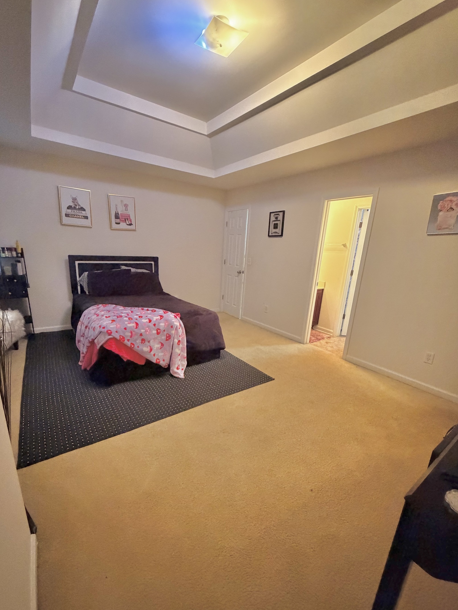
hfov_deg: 81.7
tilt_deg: -14.9
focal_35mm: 15
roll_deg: -2.9
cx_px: 219
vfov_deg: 98.1
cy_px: 321
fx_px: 265
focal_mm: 2.22
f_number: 2.2
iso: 1600
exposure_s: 1/40
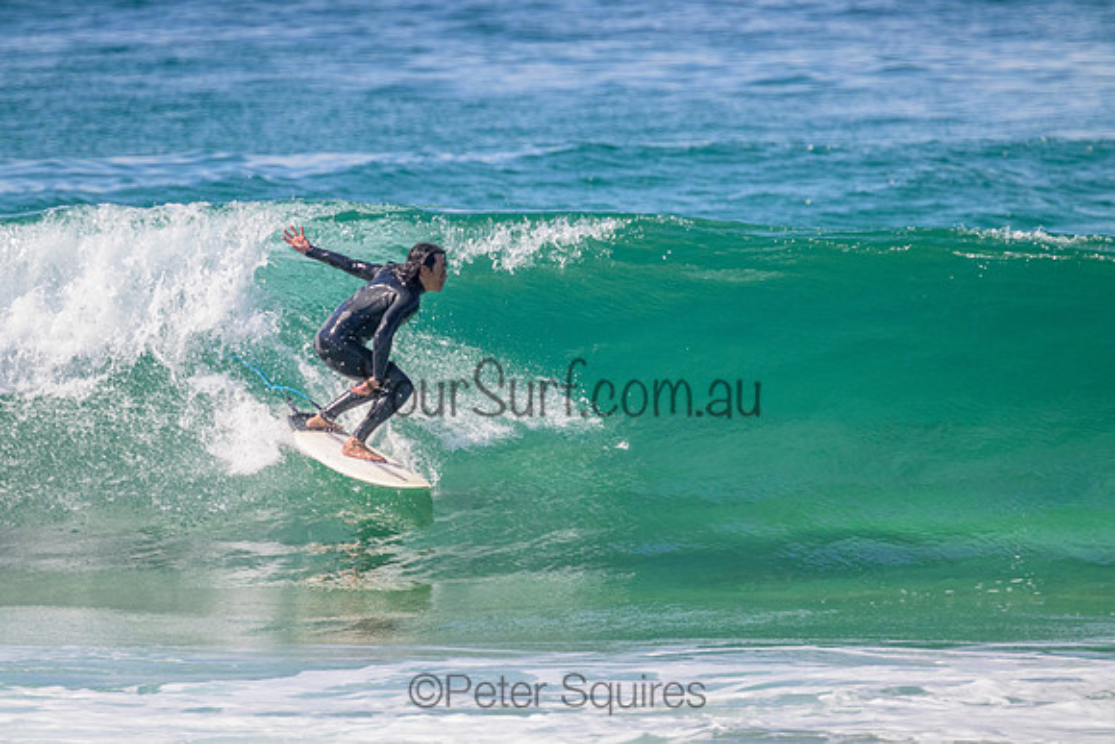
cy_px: 372
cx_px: 558
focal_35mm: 800
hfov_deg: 2.6
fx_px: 24782
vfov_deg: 1.7
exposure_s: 1/2000
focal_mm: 800
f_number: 11
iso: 2000
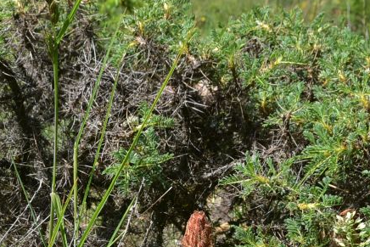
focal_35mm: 149
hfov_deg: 13.8
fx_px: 1532
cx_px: 182
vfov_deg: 9.0
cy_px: 341
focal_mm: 50
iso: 250
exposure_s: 1/125
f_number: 18
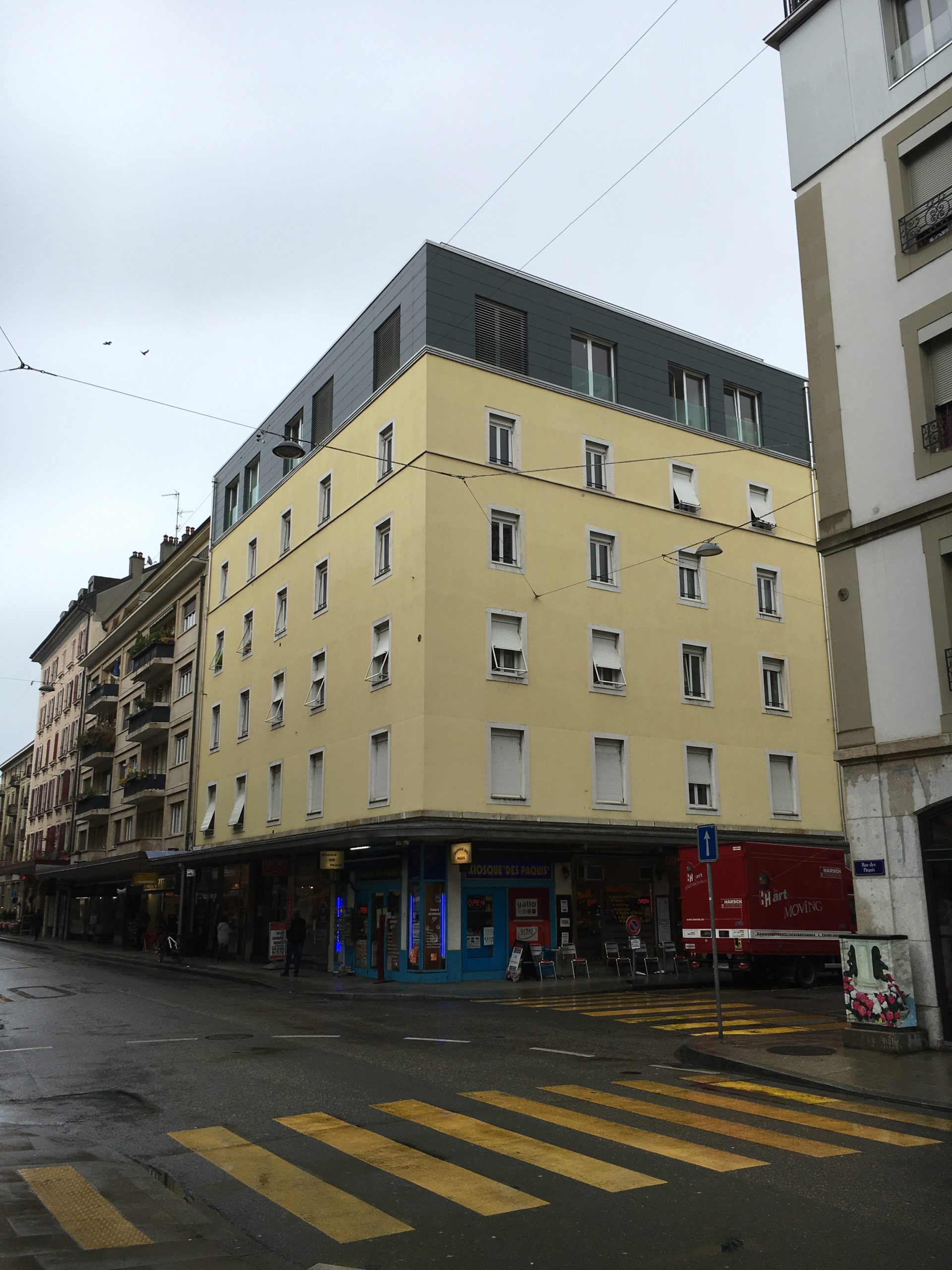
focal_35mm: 29
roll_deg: +0.9
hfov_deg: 48.2
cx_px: 476
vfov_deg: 61.7
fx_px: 1063
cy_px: 635
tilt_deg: +15.1
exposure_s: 1/884
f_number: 2.2
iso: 25
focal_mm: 4.15
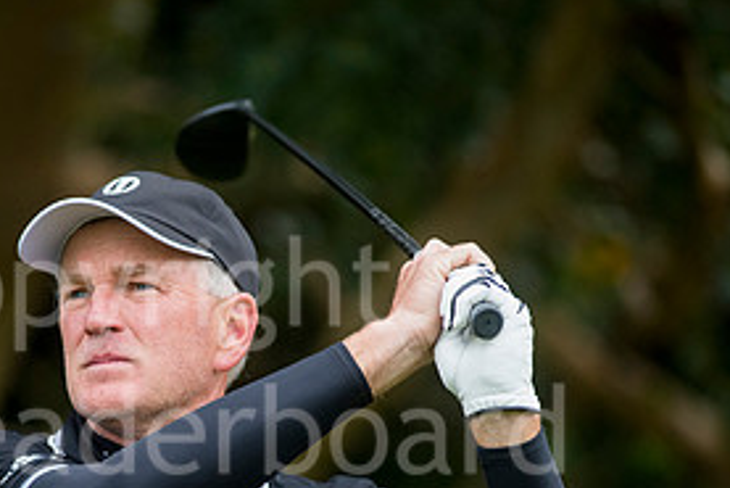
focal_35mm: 628
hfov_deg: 3.3
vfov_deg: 2.2
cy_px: 455
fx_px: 12741
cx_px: 229
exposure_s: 1/2500
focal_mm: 300
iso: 1250
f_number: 4
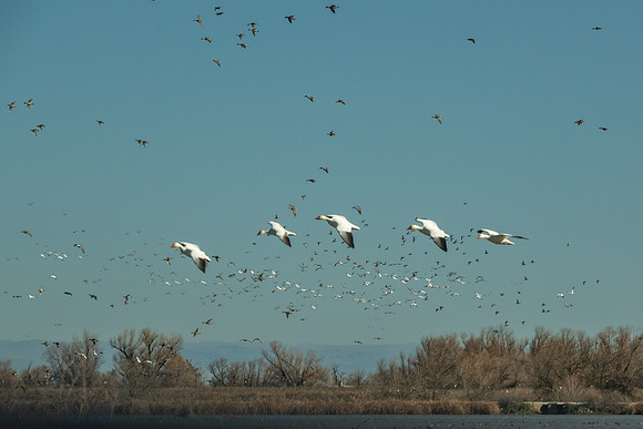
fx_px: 4389
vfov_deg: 5.6
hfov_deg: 8.4
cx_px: 353
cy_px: 234
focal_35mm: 246
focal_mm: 75.77
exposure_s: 1/1250
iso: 100
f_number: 5.6
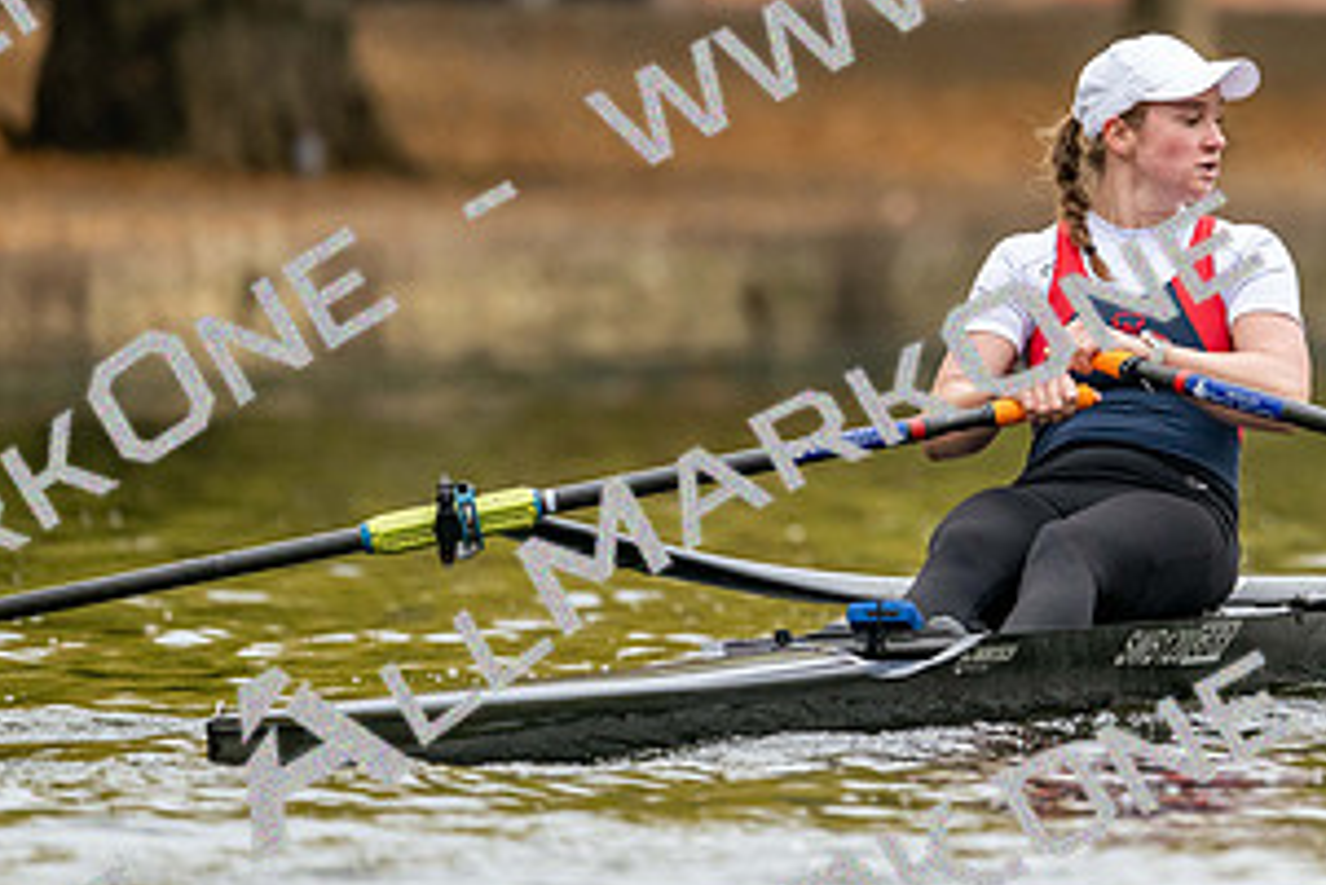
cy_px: 178
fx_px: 28374
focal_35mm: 770
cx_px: 1132
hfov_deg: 2.7
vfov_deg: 1.8
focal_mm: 400
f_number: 4.5
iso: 2000
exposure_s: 1/2500
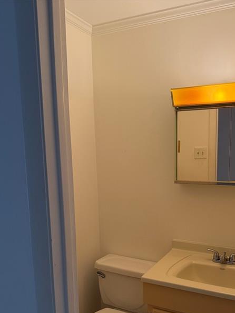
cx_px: 148
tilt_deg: -9.8
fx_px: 281
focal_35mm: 31
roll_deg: -0.2
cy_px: 201
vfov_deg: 57.4
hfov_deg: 45.0
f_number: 1.78
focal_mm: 6.76
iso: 200
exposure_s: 1/120
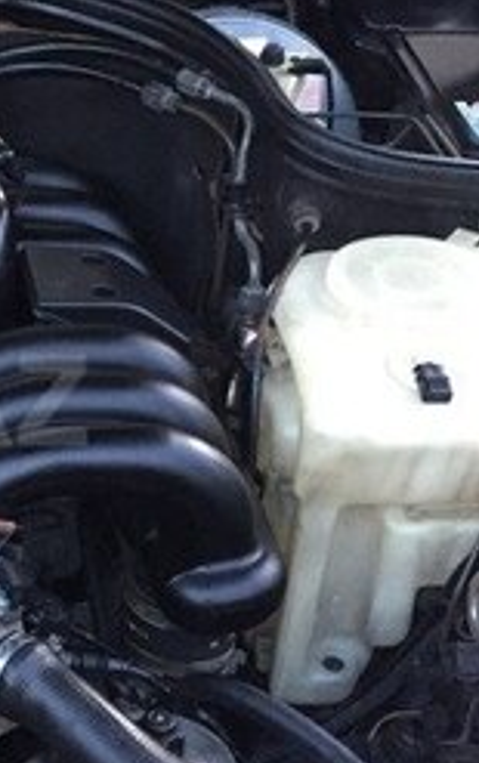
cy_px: 400
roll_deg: -0.7
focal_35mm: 82
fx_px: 1708
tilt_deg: -33.1
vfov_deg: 25.2
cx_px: -229
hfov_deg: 14.9
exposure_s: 1/25
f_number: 2.2
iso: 250
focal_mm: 4.15
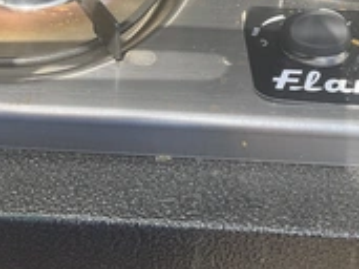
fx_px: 705
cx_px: 126
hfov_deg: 28.4
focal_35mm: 68
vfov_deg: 21.2
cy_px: 36
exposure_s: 1/683
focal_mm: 3
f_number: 1.8
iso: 25
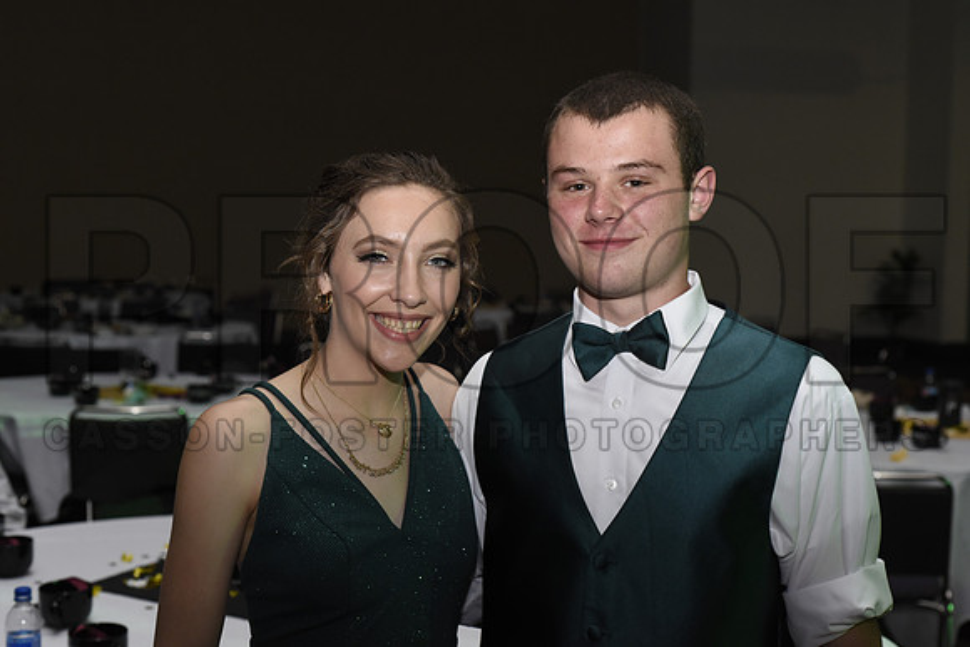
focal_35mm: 50
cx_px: 485
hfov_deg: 39.6
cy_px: 324
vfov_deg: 27.0
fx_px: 1347
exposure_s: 1/200
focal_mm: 50
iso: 2500
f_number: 5
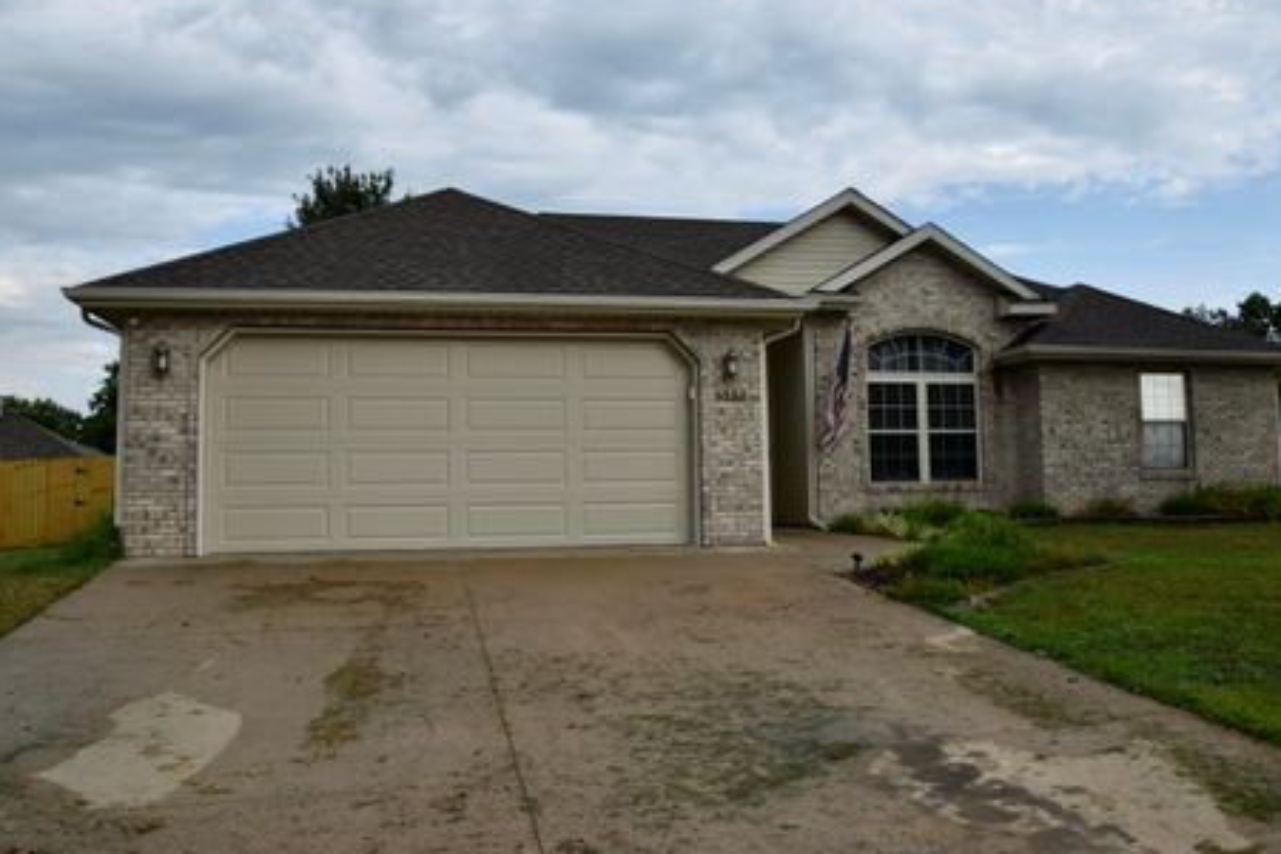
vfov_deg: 43.6
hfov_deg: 61.8
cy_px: 394
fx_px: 1067
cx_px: 703
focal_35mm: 30
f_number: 8
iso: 100
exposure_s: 1/200
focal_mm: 18
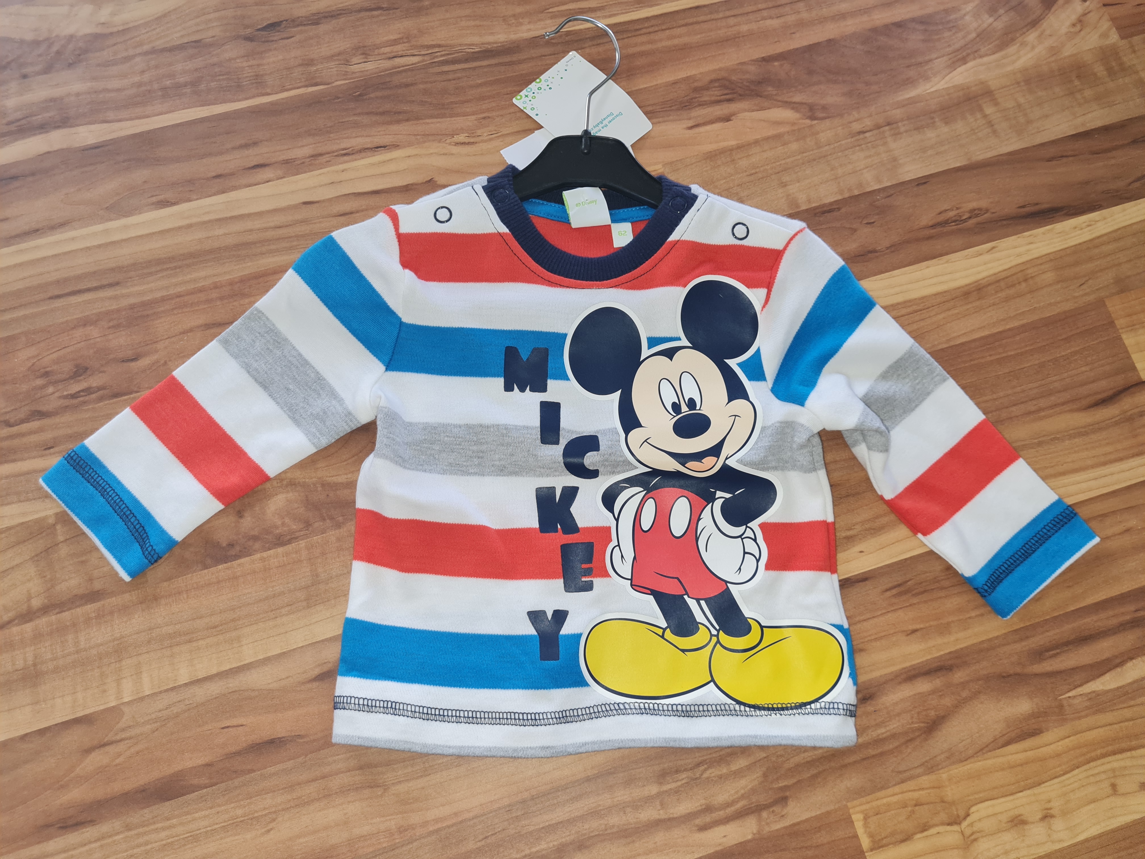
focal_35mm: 26
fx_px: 860
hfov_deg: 67.3
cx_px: 572
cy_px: 430
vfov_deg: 53.1
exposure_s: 1/100
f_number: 1.8
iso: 160
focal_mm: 5.4
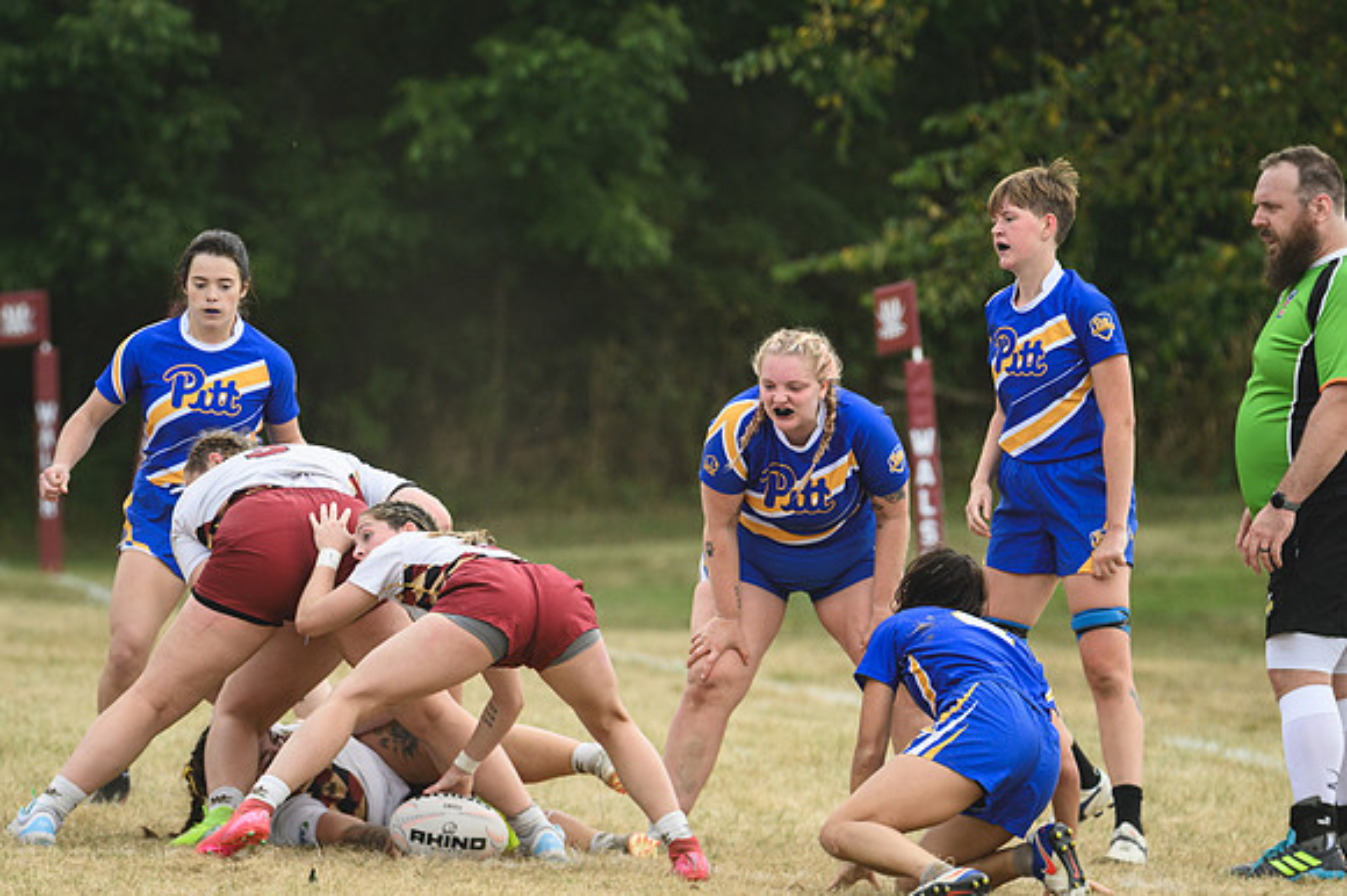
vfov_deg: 2.6
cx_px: 674
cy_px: 448
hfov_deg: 3.9
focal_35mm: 525
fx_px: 19632
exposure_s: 1/1000
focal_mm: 350
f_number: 6
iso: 360
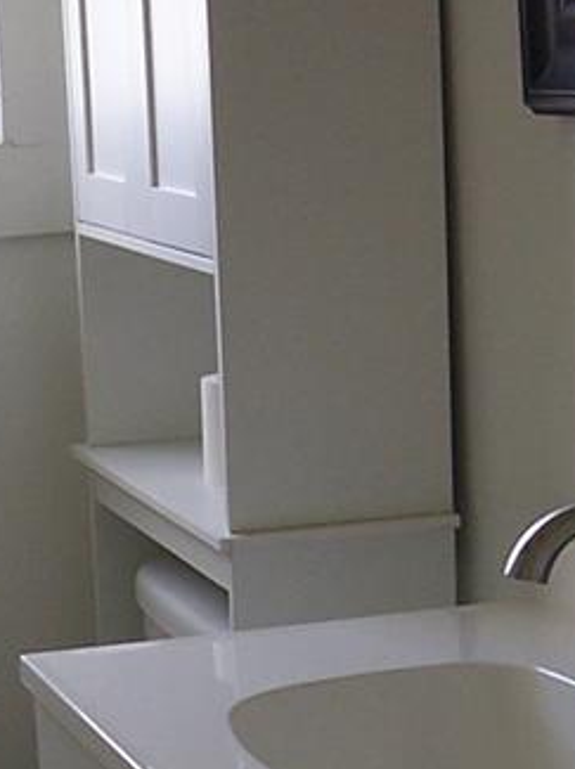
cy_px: 693
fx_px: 2707
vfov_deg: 16.0
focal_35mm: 122
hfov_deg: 12.0
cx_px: 47
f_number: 3.4
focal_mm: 5.5
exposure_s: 1/60
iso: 80
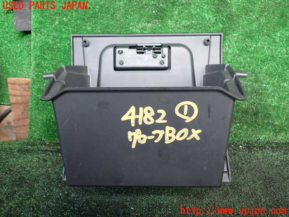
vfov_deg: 46.8
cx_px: 144
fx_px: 250
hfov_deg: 60.0
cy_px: 108
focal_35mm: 30
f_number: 2.3
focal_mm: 5.4
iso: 200
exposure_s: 1/40
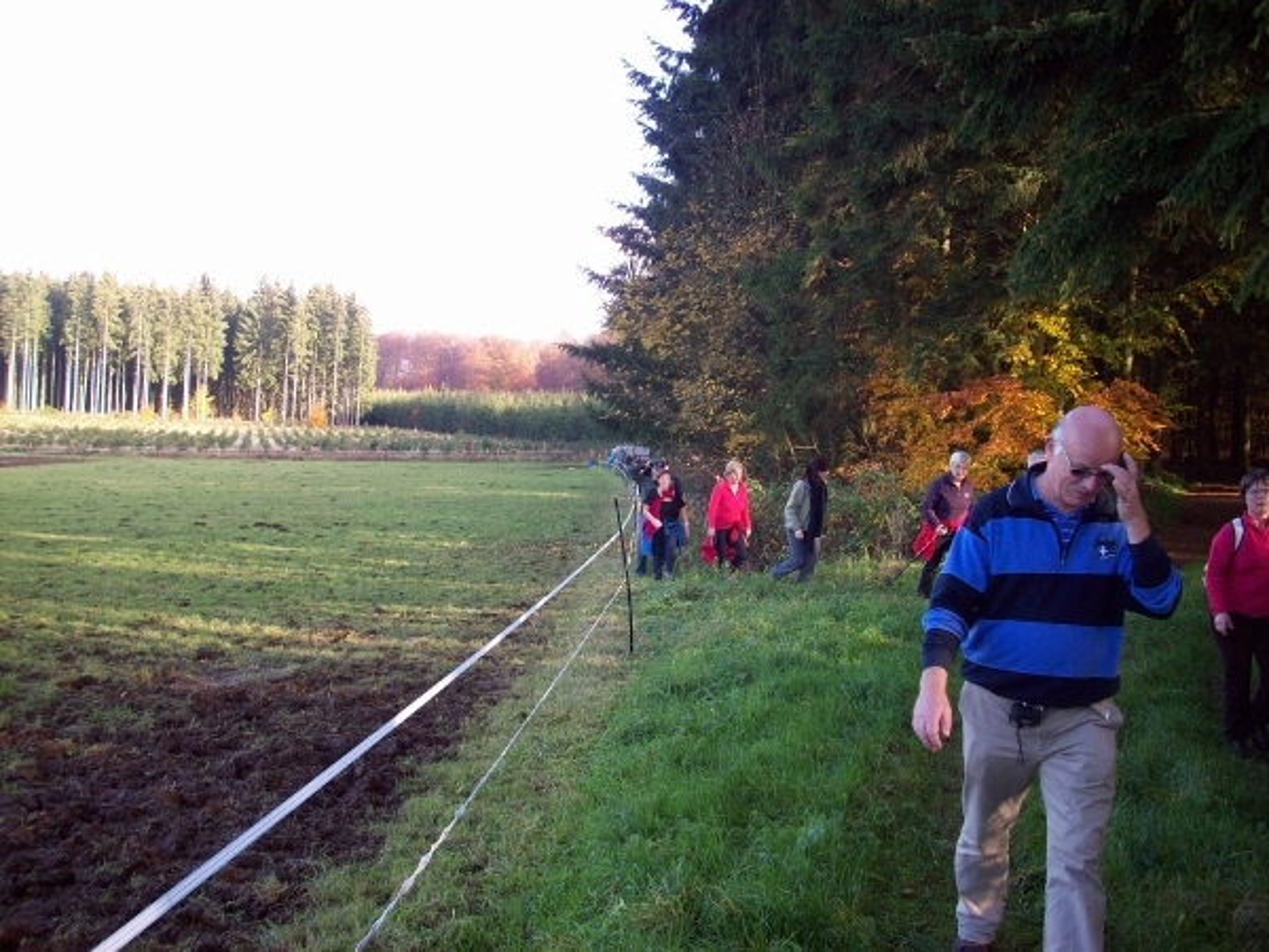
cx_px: 634
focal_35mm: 37
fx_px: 1356
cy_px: 476
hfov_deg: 50.1
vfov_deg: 38.7
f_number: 2.8
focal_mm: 6.2
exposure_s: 1/119
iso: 80
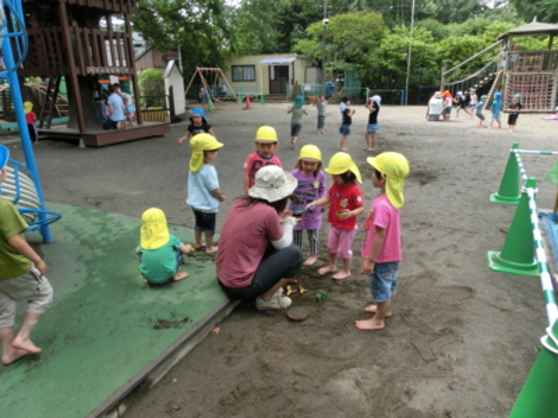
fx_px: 387
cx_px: 279
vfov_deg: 56.8
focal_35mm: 24
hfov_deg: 71.6
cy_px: 209
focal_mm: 4.24
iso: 80
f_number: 3
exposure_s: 1/320
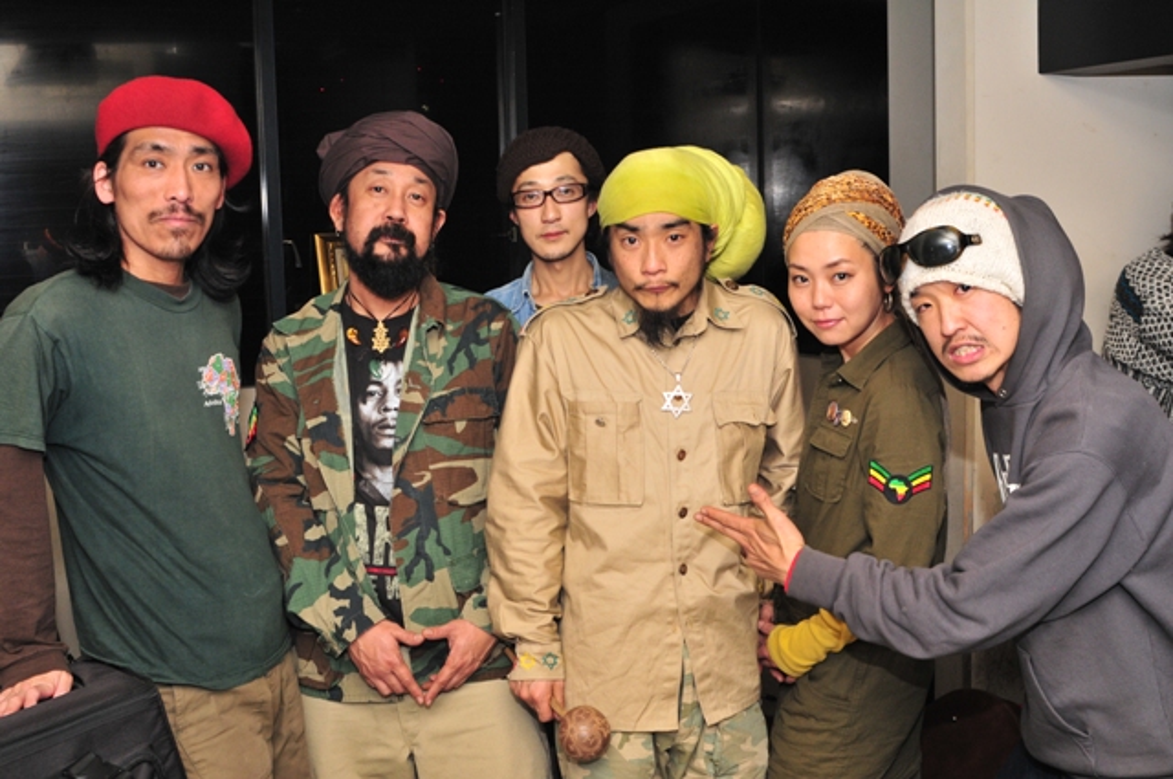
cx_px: 586
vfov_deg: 31.8
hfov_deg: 46.5
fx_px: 1367
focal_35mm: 42
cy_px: 390
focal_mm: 28
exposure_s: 1/60
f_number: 6.3
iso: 640
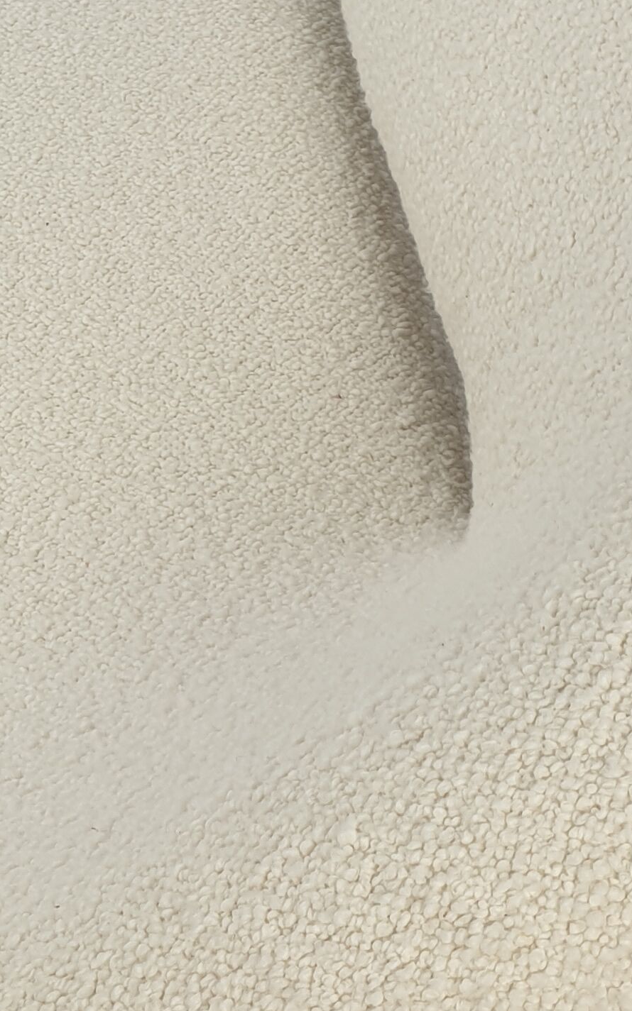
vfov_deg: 26.2
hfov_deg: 16.7
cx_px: 198
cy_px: 256
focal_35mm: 78
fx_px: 2151
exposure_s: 1/112
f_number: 2.4
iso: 50
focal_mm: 4.3
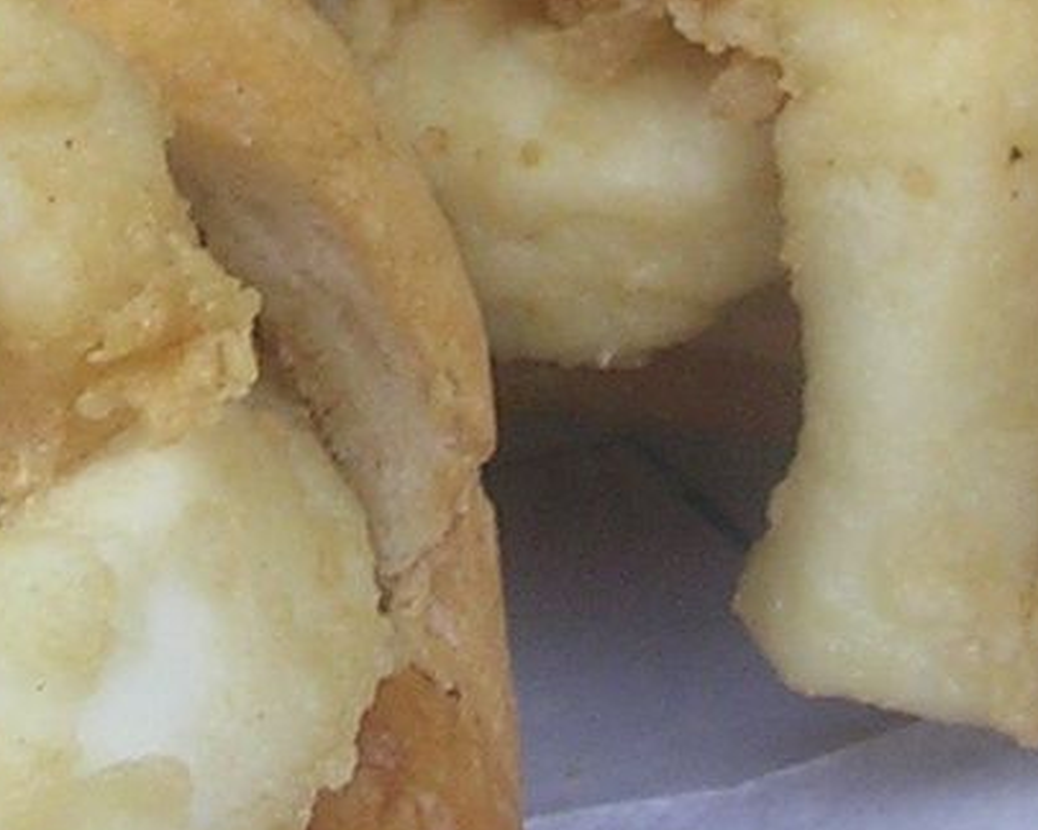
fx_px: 6513
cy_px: -248
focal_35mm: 212
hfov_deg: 9.1
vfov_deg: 7.2
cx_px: 46
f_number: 3
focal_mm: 6.6
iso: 100
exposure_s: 1/27.6
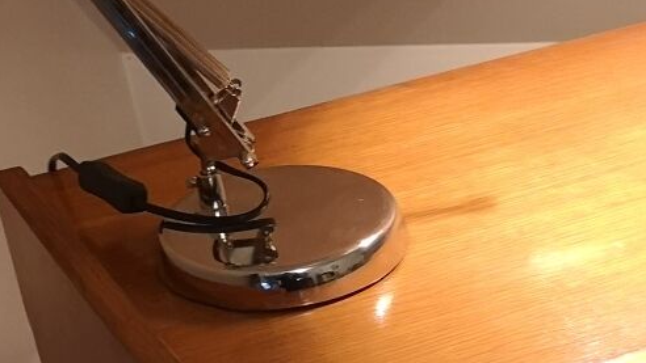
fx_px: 1868
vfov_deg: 10.8
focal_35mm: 109
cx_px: 836
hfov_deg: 18.3
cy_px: 527
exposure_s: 1/33.3
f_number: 1.8
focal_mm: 3.95
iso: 320
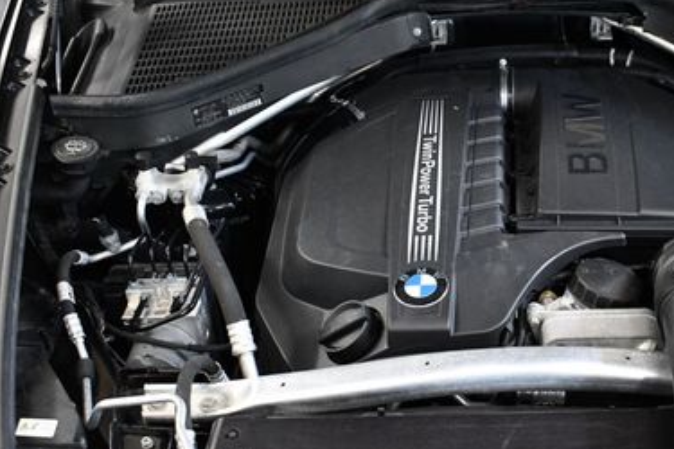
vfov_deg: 23.3
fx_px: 1086
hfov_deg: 33.7
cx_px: 514
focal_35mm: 58
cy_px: 284
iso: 2500
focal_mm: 23
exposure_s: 1/125
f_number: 3.8
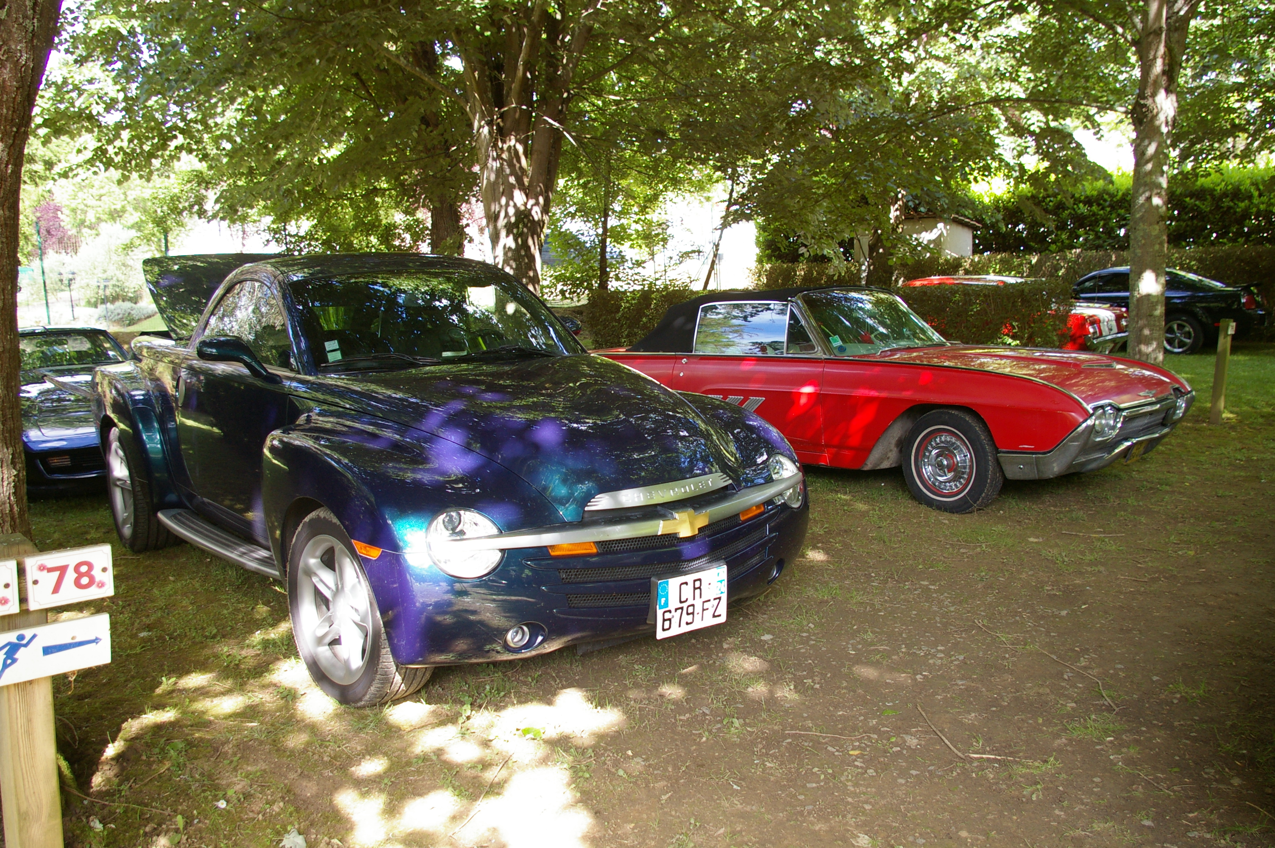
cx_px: 638
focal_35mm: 30
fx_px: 1062
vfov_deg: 43.5
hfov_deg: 62.0
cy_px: 424
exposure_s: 1/90
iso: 400
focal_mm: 20
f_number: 5.6
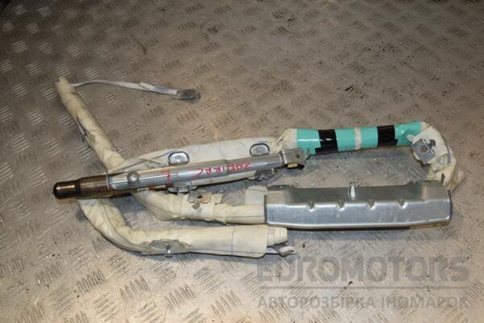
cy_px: 162
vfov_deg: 40.0
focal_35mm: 33
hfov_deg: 57.2
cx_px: 242
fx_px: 444
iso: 800
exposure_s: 1/200
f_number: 13
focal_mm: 22
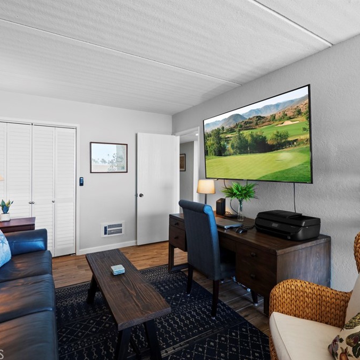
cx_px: 167
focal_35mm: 18
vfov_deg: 80.7
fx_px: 212
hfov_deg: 80.6
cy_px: 181
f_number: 8
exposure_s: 1/15
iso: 1600
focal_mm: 14
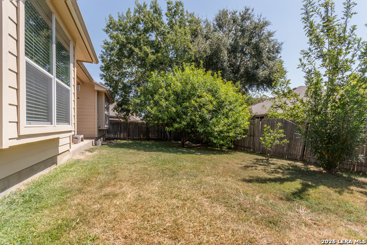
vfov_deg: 77.4
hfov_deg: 100.4
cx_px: 184
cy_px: 122
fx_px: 153
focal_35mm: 15
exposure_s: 1/1250
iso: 250
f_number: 8
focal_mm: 10
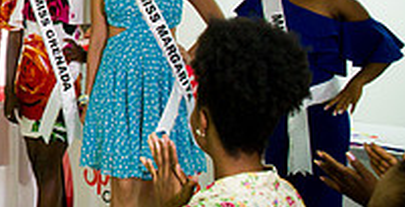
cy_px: -35
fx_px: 1009
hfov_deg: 19.9
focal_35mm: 96
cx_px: -190
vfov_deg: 11.5
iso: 3600
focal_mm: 27
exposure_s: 1/100
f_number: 6.3
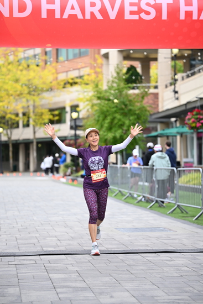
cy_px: 152
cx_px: 102
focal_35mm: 95
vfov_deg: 21.5
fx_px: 803
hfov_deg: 14.4
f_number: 2.8
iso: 640
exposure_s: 1/2000
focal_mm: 95
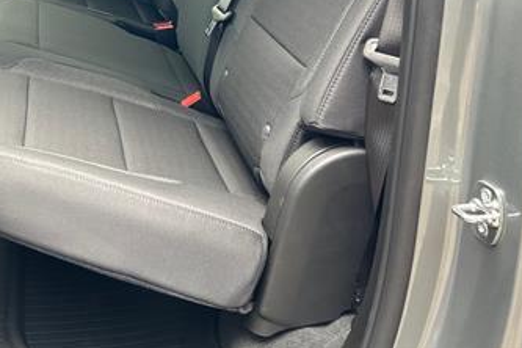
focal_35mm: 52
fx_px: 754
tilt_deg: -13.8
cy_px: -20
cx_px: 88
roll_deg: -1.6
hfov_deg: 36.6
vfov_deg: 24.5
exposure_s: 1/73
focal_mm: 5.7
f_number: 1.5
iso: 125
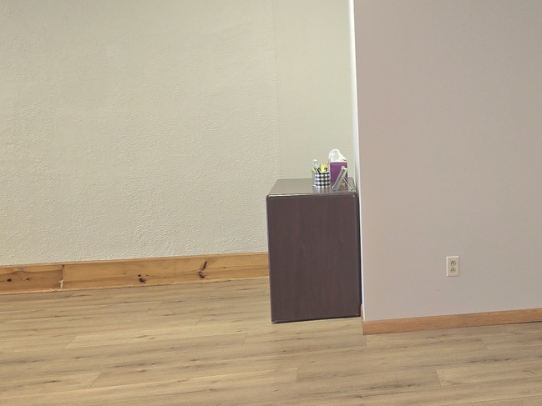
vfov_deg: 28.6
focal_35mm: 51
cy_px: 182
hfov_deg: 34.0
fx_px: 799
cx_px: 549
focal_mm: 6.3
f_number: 1.7
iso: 100
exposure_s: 1/24
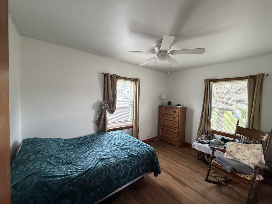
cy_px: 102
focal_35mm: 14
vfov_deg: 85.7
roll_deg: -1.5
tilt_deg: -3.4
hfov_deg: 102.1
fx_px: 110
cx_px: 136
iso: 320
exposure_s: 1/75
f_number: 2.2
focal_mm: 2.22
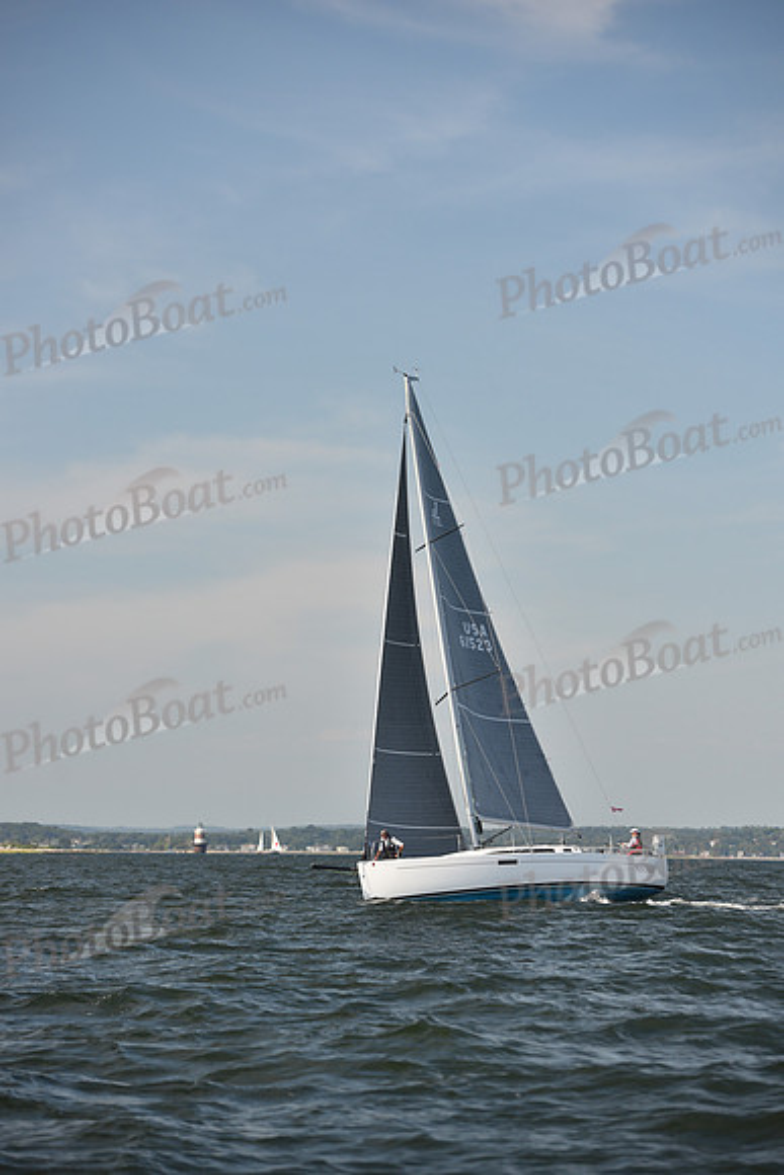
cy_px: 588
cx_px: 392
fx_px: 3983
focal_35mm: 122
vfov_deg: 16.8
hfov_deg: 11.2
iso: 250
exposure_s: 1/800
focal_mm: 122
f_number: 4
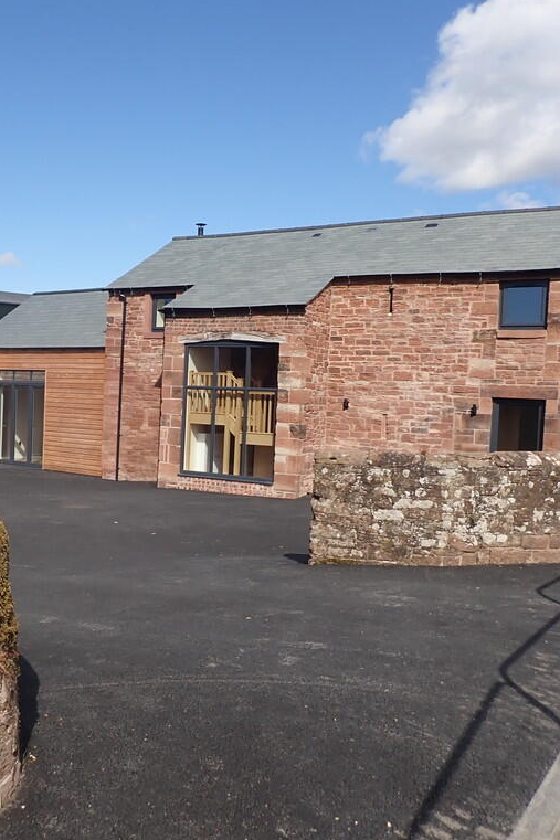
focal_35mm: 35
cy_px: 419
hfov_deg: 37.1
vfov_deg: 54.4
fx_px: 817
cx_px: 155
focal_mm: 4.5
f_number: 8
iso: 100
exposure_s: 1/160
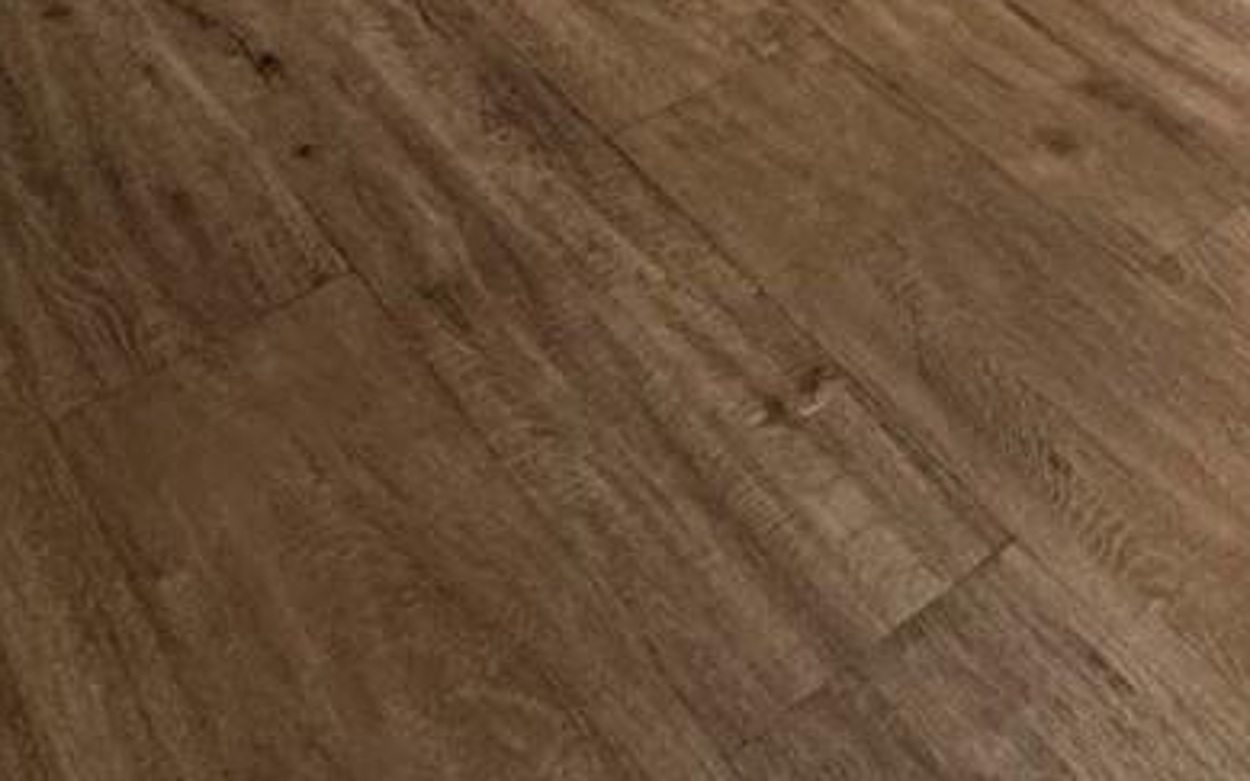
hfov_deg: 27.9
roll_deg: +0.6
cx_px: 1616
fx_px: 2078
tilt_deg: -5.2
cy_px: -1090
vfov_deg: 14.3
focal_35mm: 61
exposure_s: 1/120
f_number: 2.2
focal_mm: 2.22
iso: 250
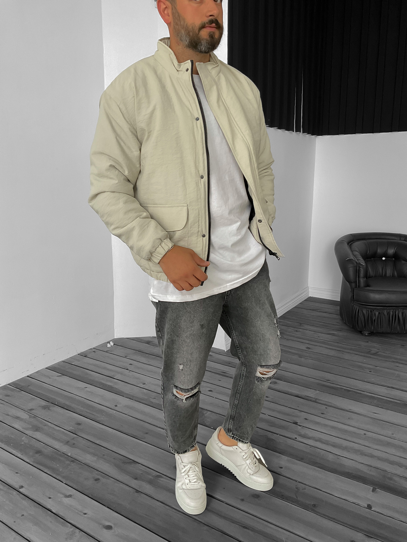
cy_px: 271
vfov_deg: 61.7
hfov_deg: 48.2
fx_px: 455
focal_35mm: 29
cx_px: 204
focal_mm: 3
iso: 64
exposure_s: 1/90
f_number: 1.8
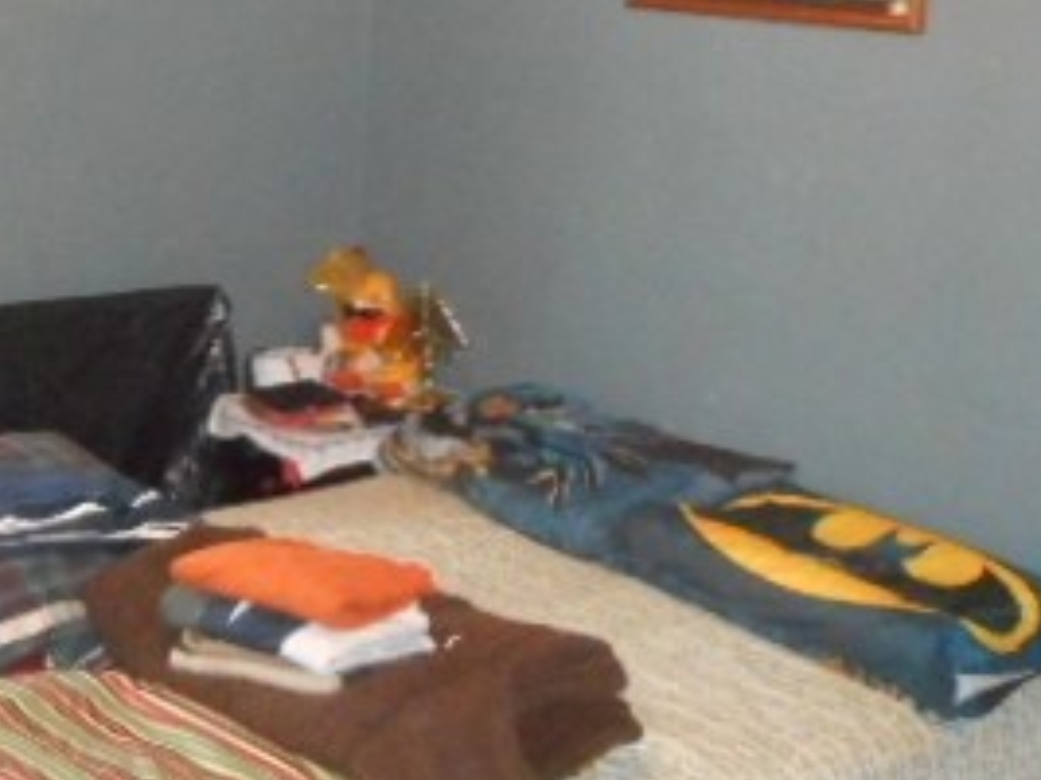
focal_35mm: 60
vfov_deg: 24.2
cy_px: 238
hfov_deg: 31.9
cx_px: 335
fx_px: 1804
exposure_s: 1/25
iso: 1100
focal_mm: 4.5
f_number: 3.7
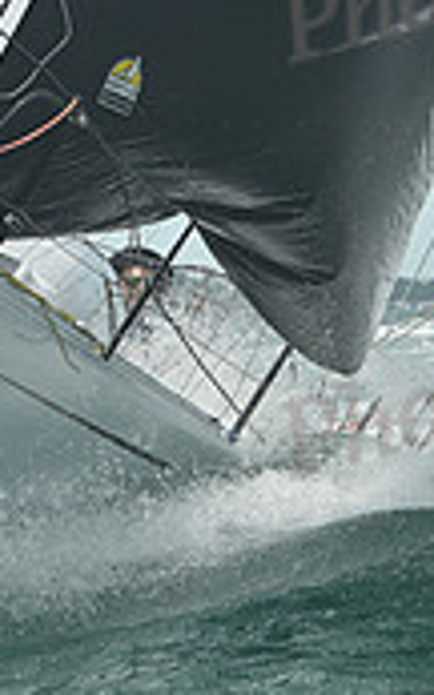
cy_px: 223
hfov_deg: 3.1
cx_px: 76
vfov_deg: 5.0
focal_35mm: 417
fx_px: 7898
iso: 250
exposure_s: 1/1250
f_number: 9
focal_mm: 122
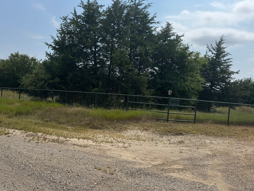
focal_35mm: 27
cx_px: 123
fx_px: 198
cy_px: 95
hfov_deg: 65.3
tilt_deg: -0.4
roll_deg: -3.9
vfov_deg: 51.4
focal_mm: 6.76
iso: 80
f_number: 1.78
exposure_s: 1/7937
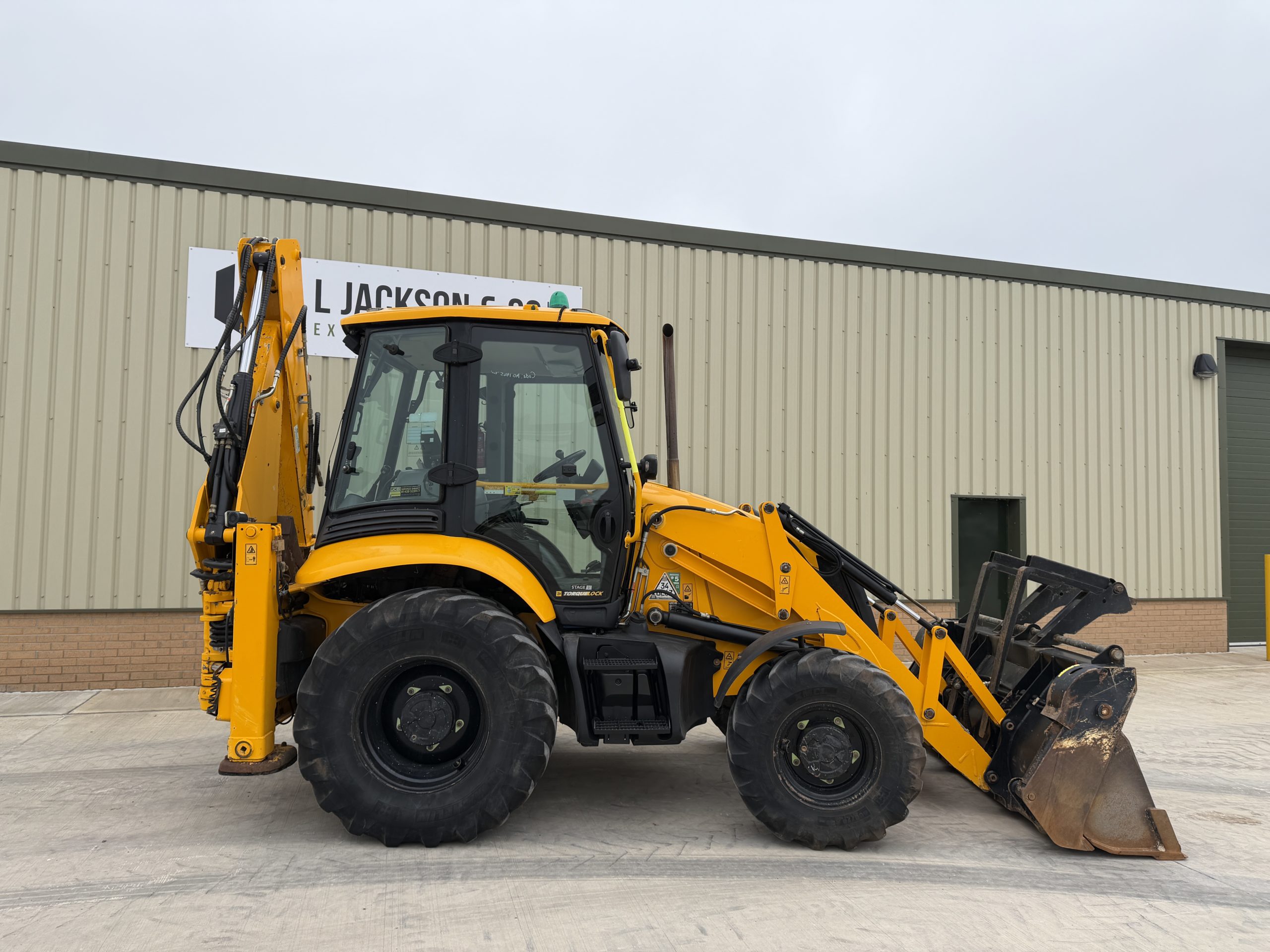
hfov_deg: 71.6
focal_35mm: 24
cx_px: 635
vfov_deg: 56.8
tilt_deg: +3.5
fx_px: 881
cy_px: 476
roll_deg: -0.8
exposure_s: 1/1337
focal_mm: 6.76
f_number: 1.78
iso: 80
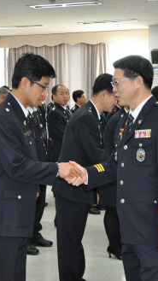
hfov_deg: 14.9
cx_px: 78
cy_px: 141
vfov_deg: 26.2
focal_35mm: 81
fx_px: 603
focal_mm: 34
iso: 800
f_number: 4.2
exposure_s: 1/125
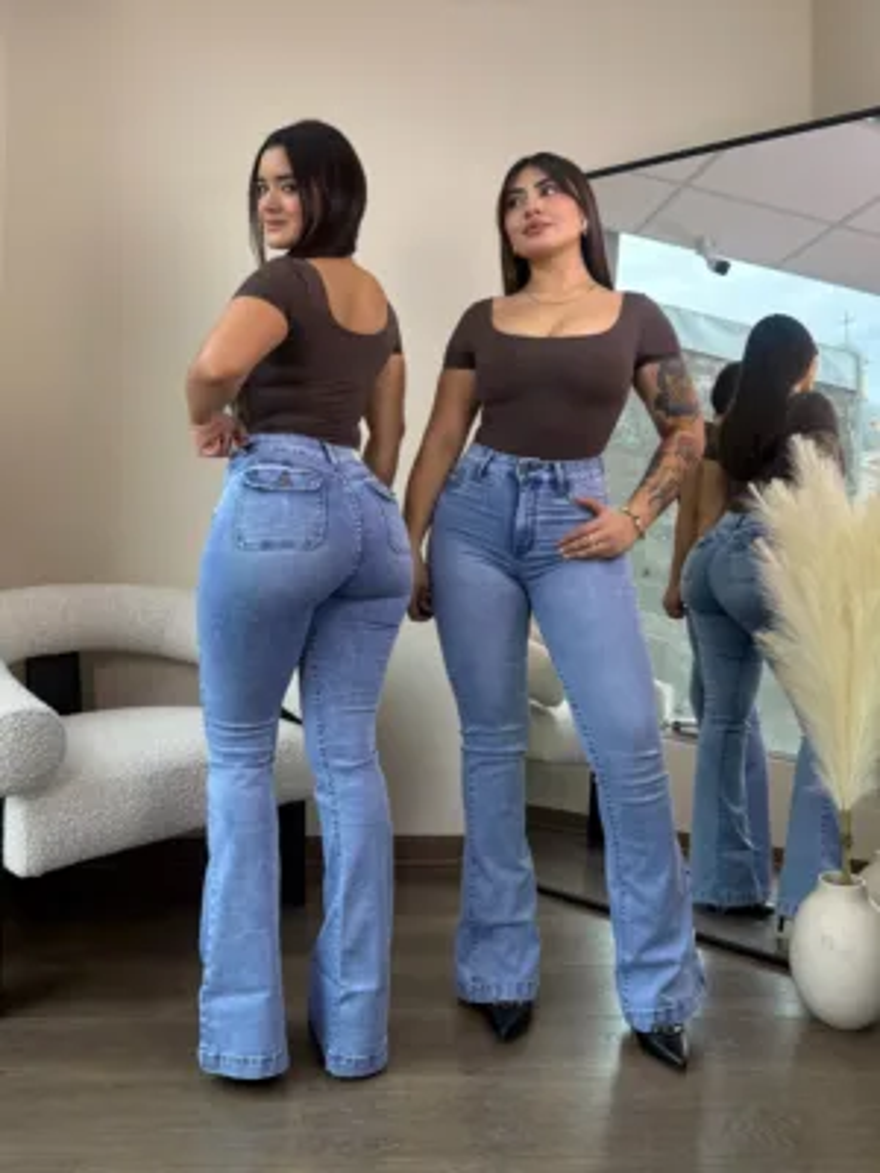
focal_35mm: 24
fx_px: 813
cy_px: 586
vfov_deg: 71.6
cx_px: 440
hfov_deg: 56.8
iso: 100
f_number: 1.78
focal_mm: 6.76
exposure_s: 1/237
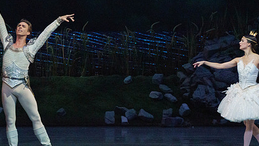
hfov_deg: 4.9
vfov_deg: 2.7
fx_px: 3050
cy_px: 63
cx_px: 121
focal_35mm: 444
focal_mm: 306
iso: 8000
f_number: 5.6
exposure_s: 1/320
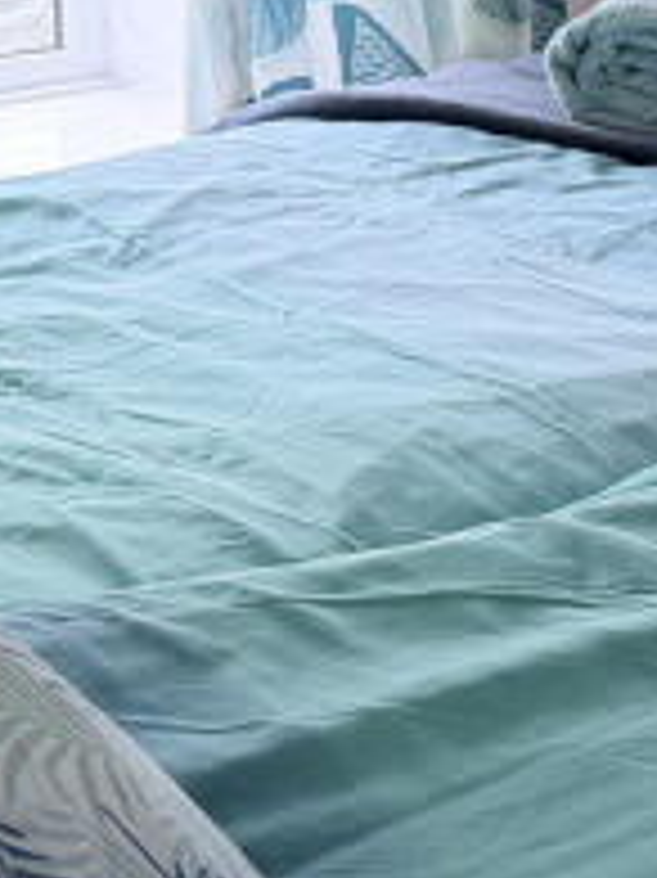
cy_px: -126
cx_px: 1256
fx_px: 3192
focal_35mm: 126
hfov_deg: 10.9
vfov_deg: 15.2
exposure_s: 1/182
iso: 100
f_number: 1.78
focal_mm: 6.76
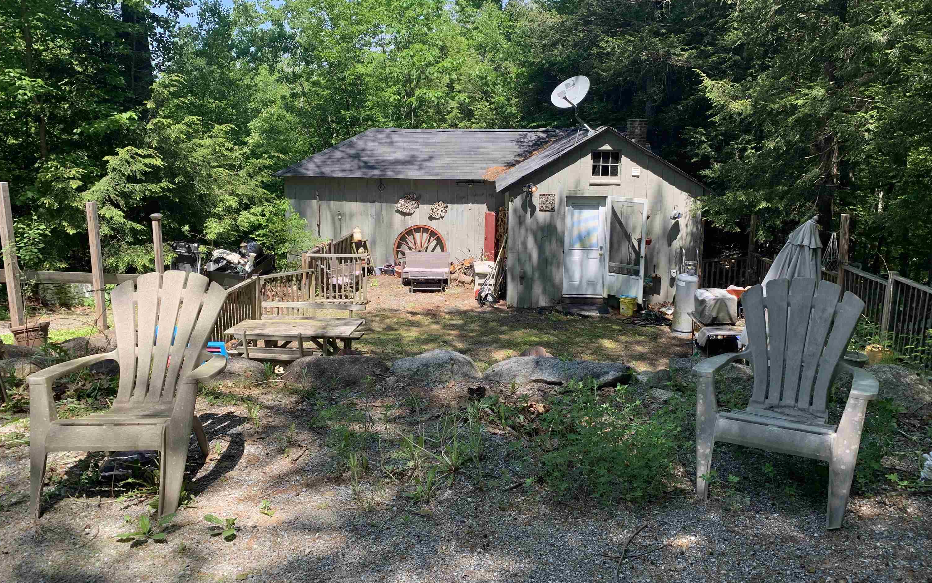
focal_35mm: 28
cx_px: 469
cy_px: 254
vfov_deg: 44.4
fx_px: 711
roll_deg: -0.3
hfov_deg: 66.5
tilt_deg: -10.5
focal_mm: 4.25
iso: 25
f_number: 1.8
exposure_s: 1/546
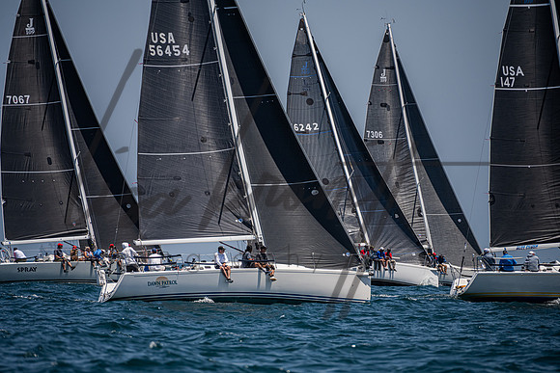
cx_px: 280
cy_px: 186
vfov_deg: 3.4
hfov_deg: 5.2
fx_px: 6223
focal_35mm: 400
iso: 400
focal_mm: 400
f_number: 8
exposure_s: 1/2000
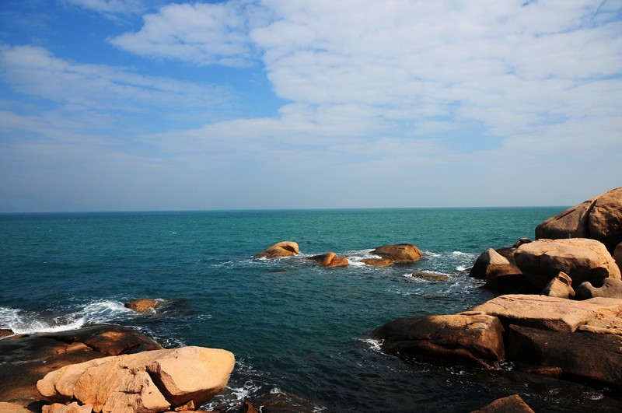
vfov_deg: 53.0
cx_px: 311
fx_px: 414
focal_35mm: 24
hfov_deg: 73.8
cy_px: 206
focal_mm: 16
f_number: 10
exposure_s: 1/320
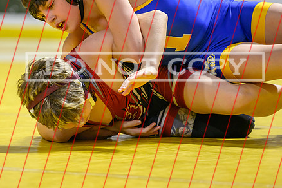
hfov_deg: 7.0
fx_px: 2295
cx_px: 106
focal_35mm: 293
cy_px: 91
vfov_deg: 4.7
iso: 2200
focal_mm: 180
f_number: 2.8
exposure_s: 1/800
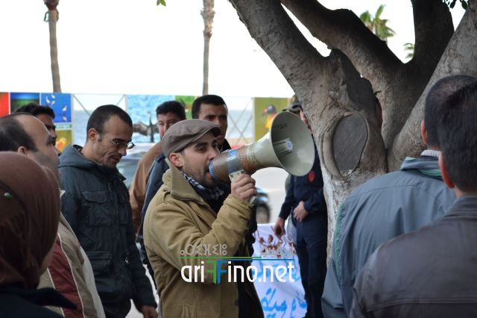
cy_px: 159
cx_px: 238
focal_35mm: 82
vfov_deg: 16.5
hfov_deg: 24.6
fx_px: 1093
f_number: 5.6
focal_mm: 55
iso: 140
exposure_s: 1/125
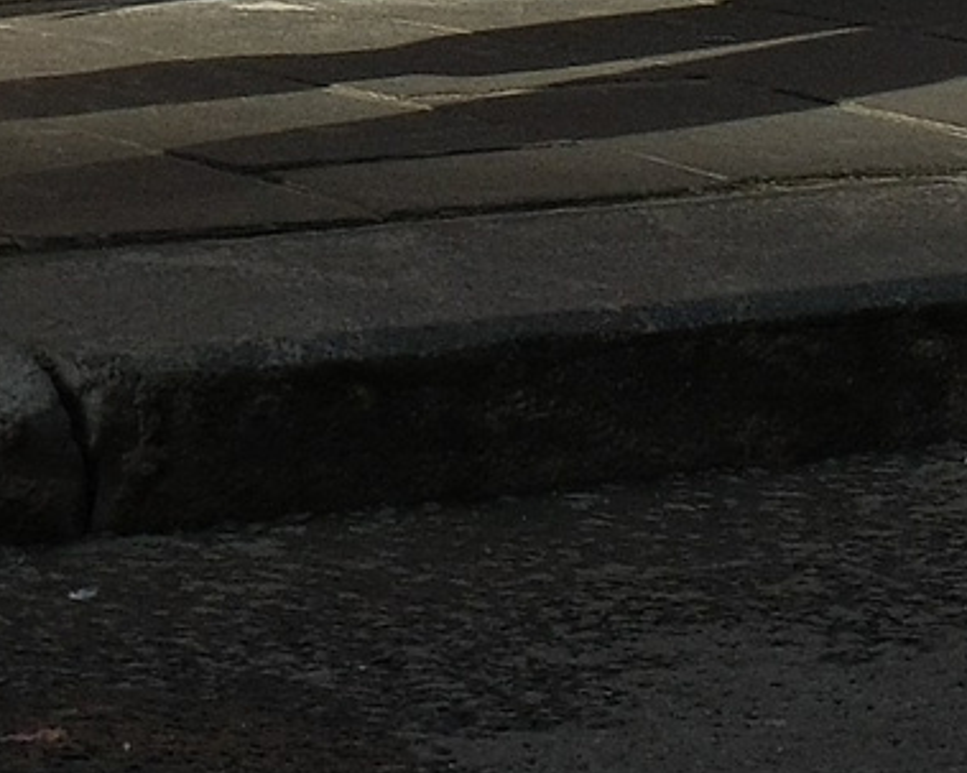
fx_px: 7439
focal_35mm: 260
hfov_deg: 7.2
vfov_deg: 5.6
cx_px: -837
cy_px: -1341
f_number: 8
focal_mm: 27
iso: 640
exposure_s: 1/950
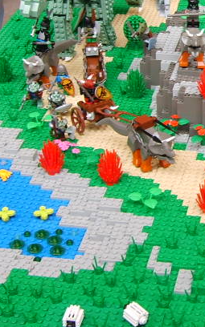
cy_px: 59
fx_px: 831
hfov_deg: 13.5
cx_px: 281
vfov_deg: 22.0
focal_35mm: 93
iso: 50
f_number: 2.8
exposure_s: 1/30
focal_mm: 5.8
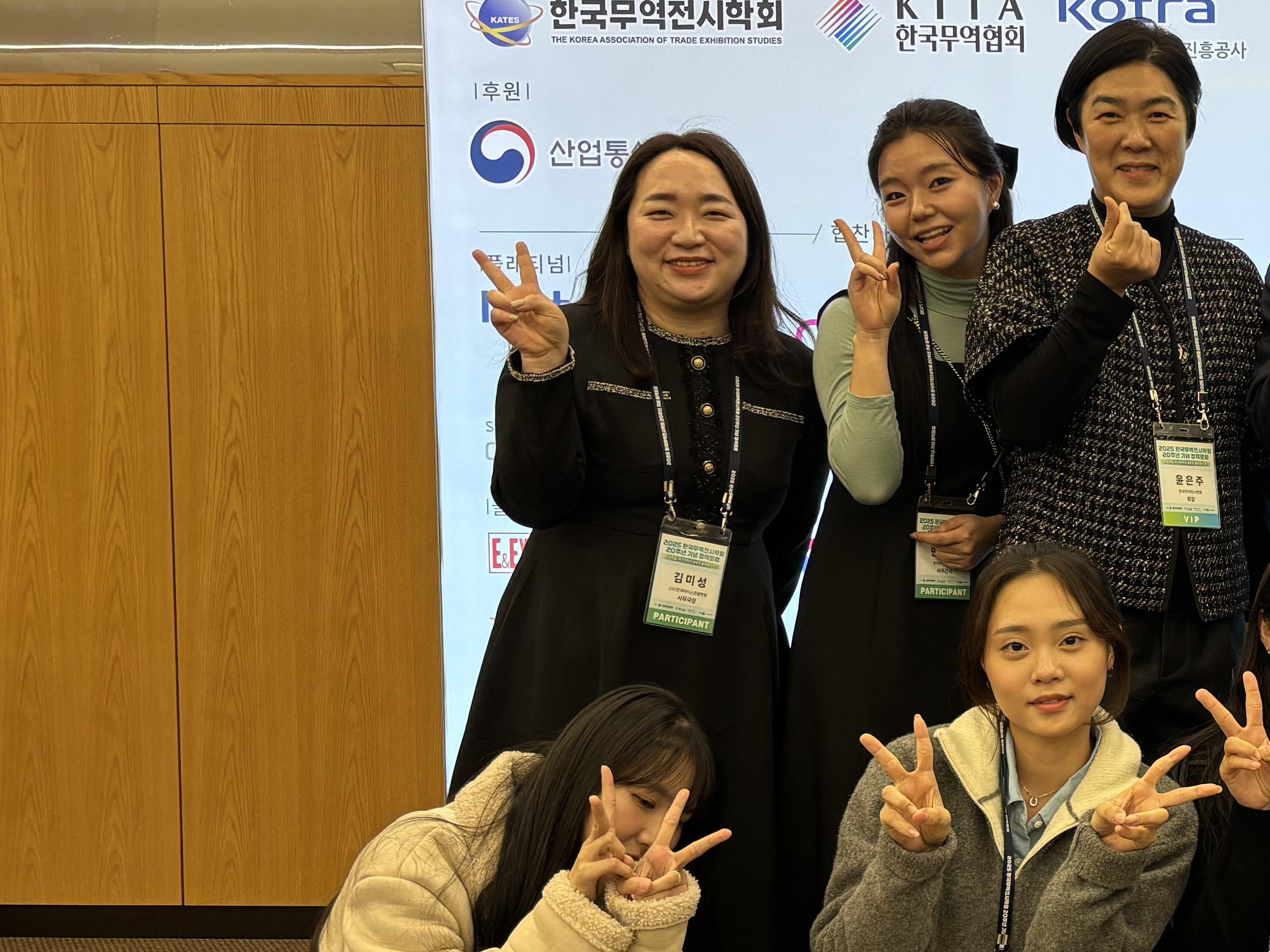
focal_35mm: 59
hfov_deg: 29.6
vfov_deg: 24.8
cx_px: 1381
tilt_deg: -4.6
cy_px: 543
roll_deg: -0.5
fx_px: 2165
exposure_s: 1/120
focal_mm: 5.96
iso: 50
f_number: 1.6
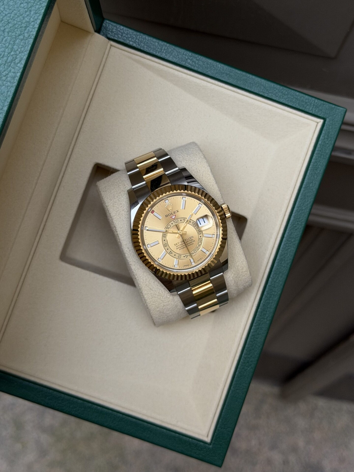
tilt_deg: -67.8
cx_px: 177
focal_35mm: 48
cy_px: 236
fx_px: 654
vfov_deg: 39.7
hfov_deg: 30.3
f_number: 1.78
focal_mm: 6.76
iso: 64
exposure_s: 1/962
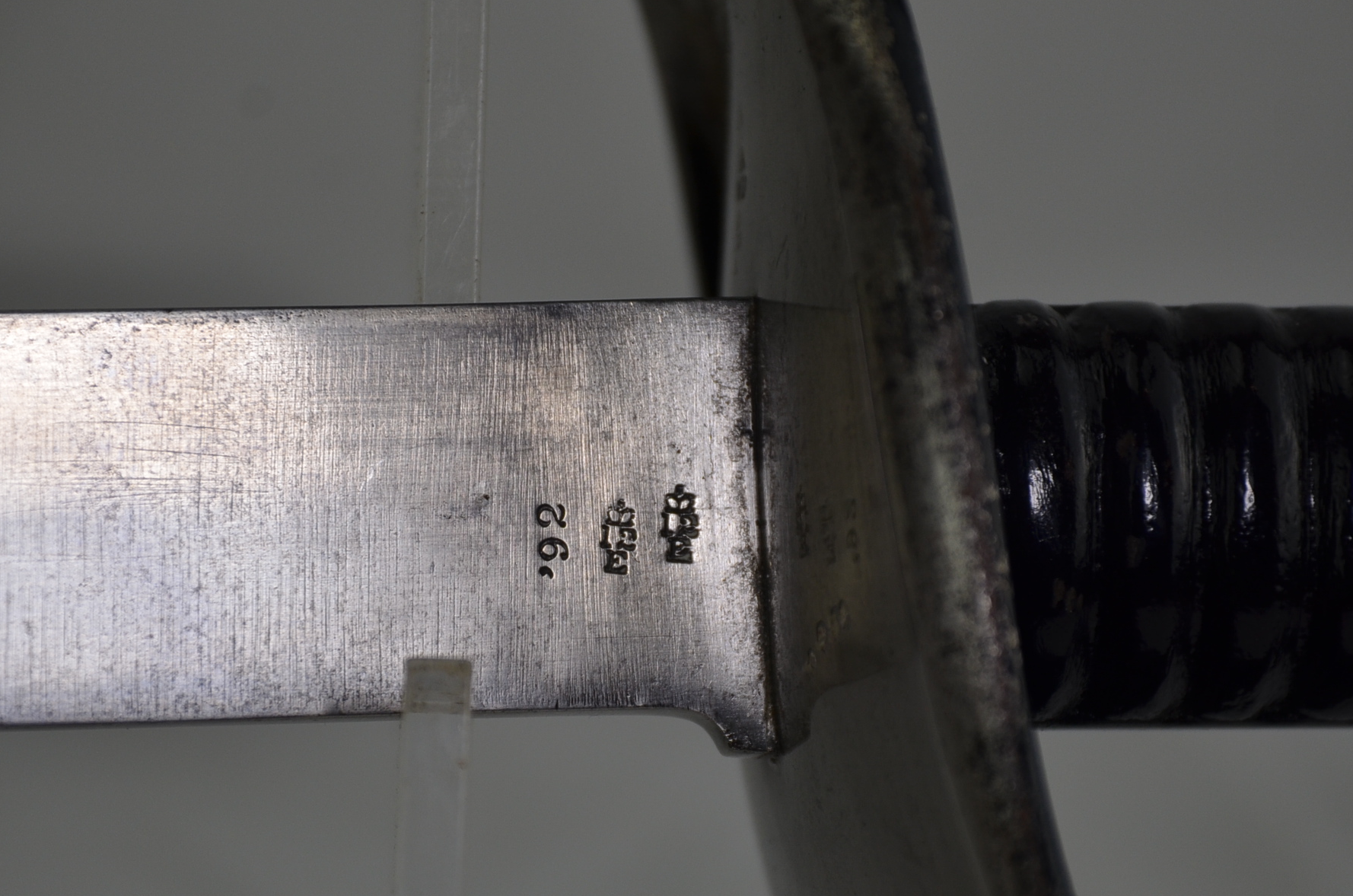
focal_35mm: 281
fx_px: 10526
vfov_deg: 4.9
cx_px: 675
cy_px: 569
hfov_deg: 7.4
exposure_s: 1/500
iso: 220
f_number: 5.6
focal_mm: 135
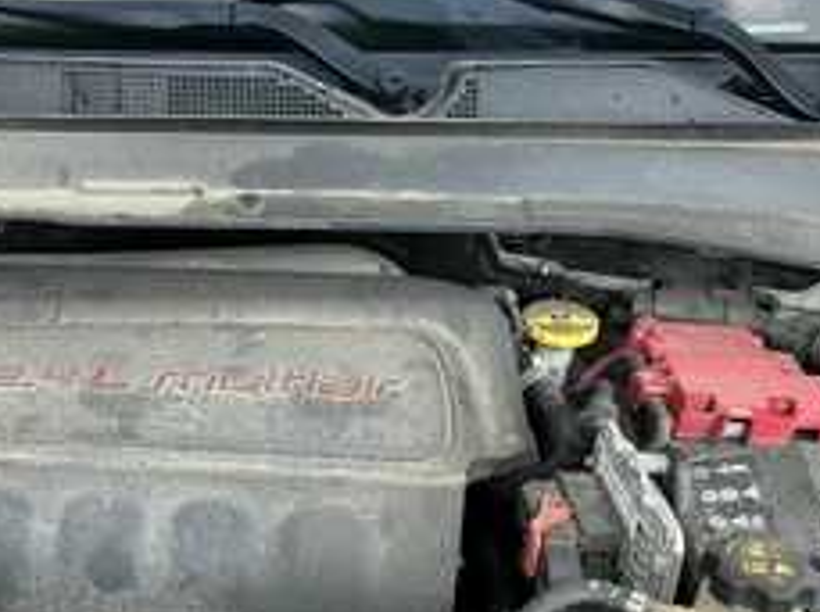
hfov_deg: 37.1
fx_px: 1159
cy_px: 369
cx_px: 122
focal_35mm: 49
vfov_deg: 29.5
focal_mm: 3
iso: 25
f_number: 1.8
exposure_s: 1/340
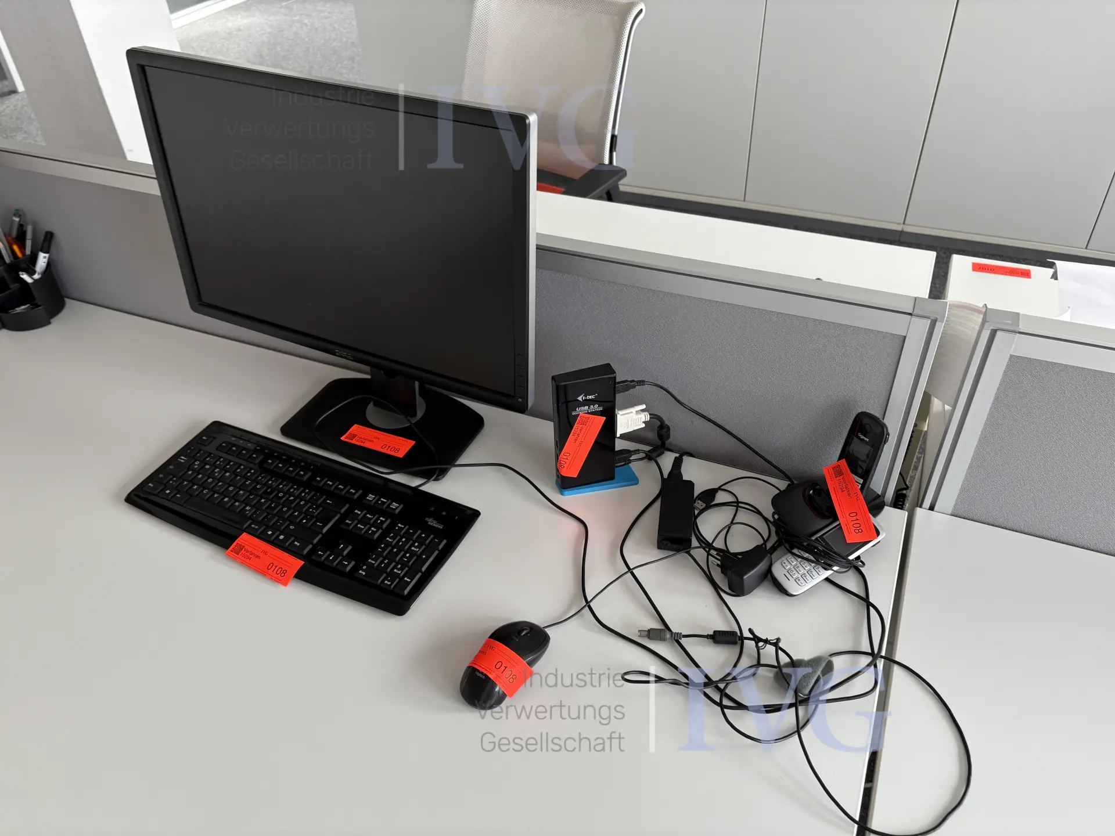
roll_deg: +3.3
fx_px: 837
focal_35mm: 26
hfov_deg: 67.3
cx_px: 558
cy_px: 418
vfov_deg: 53.1
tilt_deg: -38.8
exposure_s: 1/121
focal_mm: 5.96
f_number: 1.6
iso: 80
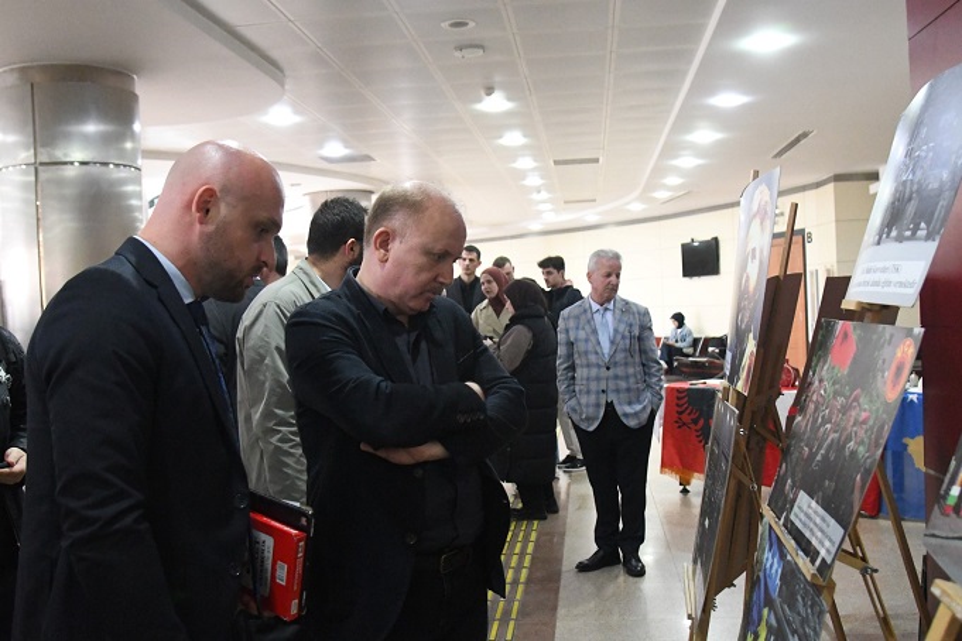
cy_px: 320
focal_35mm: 36
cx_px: 481
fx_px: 962
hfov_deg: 53.1
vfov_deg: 36.9
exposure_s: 1/80
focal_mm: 24
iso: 10000
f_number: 4.5
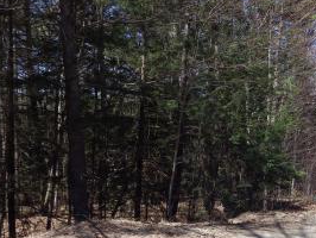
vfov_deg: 30.0
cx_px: 220
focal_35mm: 48
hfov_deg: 39.0
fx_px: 439
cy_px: 164
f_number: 3.1
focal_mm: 4
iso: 100
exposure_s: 1/800
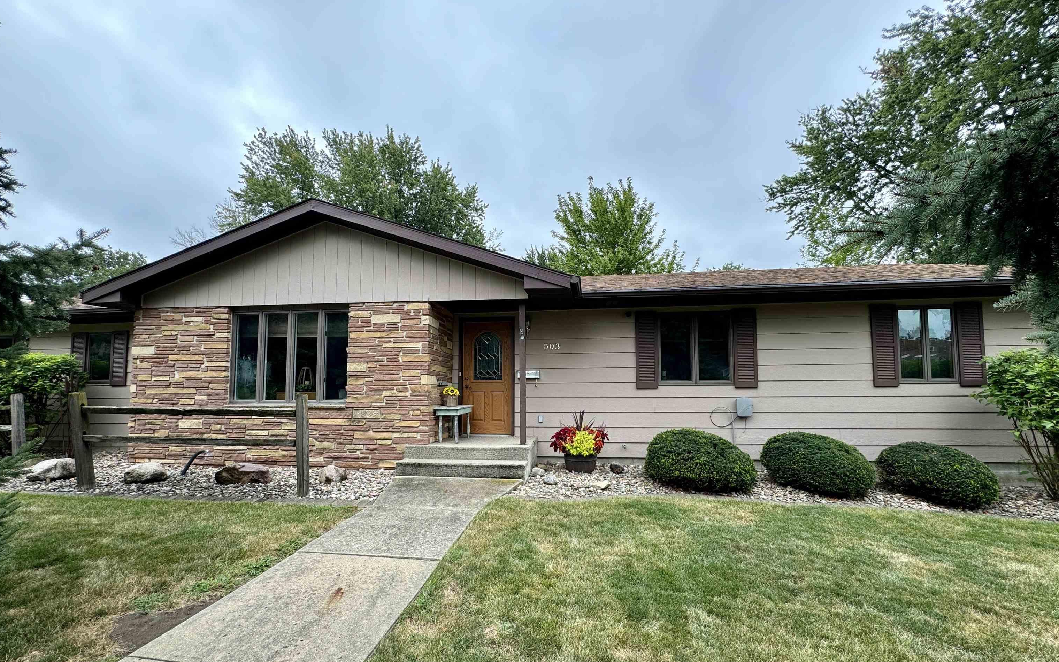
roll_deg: +0.4
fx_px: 433
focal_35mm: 15
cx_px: 525
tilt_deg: +3.6
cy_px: 371
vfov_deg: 74.5
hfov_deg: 101.5
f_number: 2.2
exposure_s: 1/403
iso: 40
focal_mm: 2.22
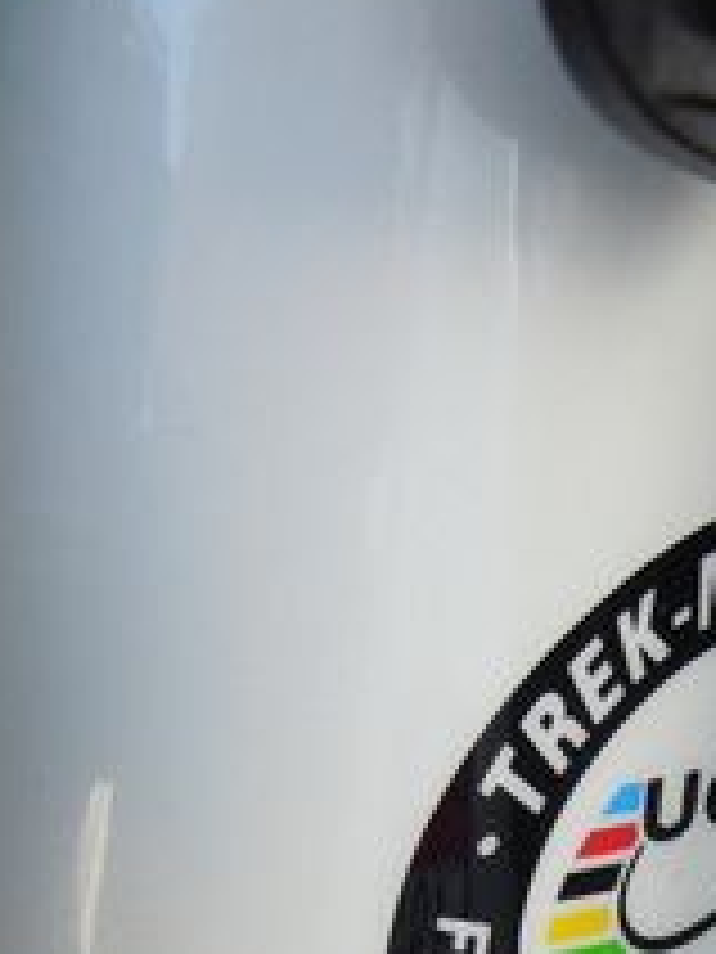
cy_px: 848
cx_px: 662
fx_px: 2289
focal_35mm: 83
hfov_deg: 17.5
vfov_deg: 23.0
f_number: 4
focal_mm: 5.9
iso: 160
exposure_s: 1/125
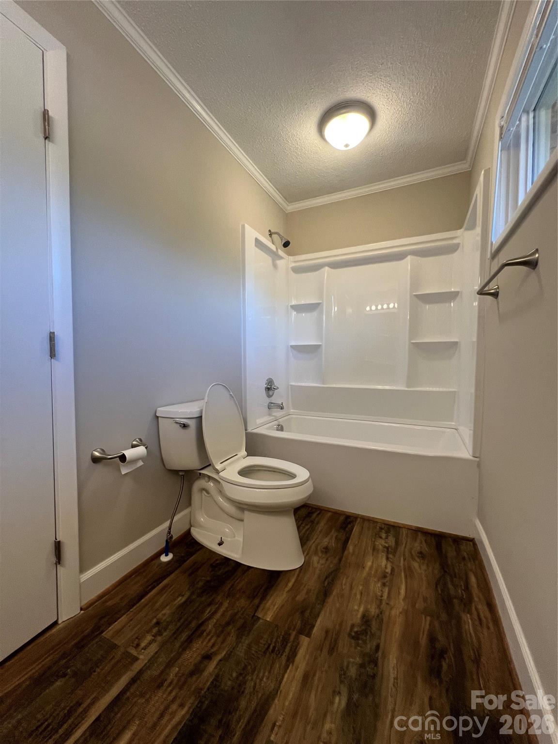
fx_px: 279
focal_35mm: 13
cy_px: 372
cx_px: 279
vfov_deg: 106.2
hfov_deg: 89.9
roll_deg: -0.2
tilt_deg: -1.2
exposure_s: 1/120
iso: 125
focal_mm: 1.57
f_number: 1.8
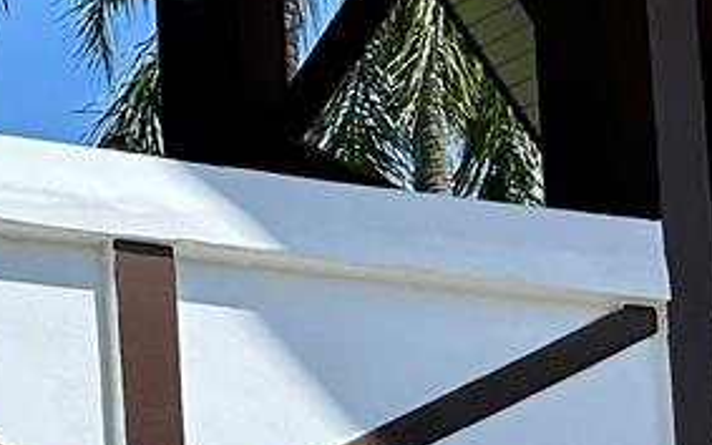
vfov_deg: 7.8
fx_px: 3028
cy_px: 1066
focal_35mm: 156
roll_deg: +2.7
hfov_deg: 11.7
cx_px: -803
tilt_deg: +3.4
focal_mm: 5.7
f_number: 1.5
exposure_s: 1/3571
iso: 50
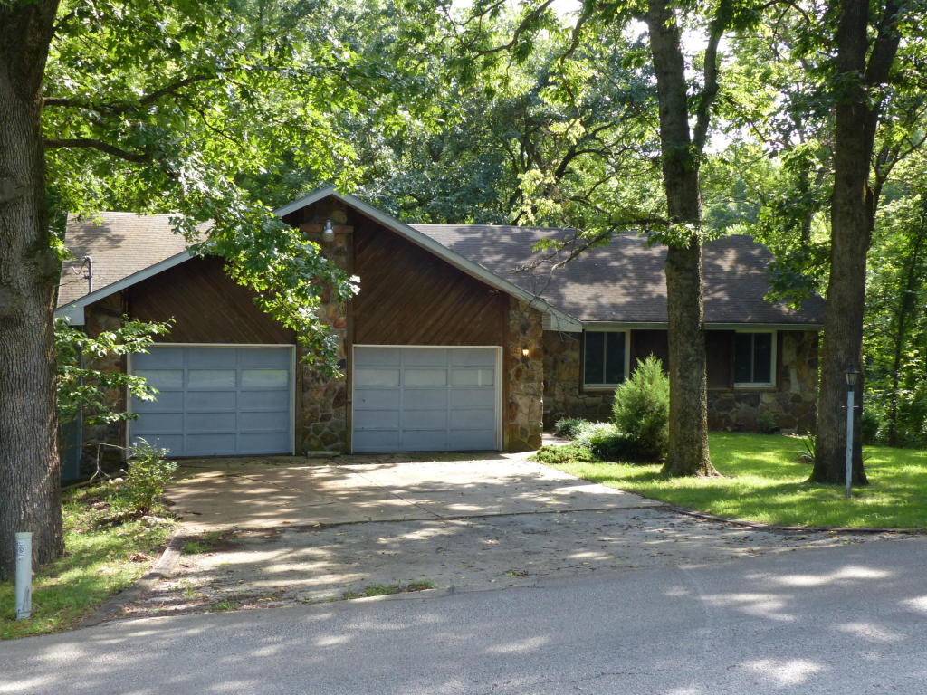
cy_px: 348
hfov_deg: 44.8
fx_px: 1125
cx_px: 464
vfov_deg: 34.3
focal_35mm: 42
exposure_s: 1/250
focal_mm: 7.6
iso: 200
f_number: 4
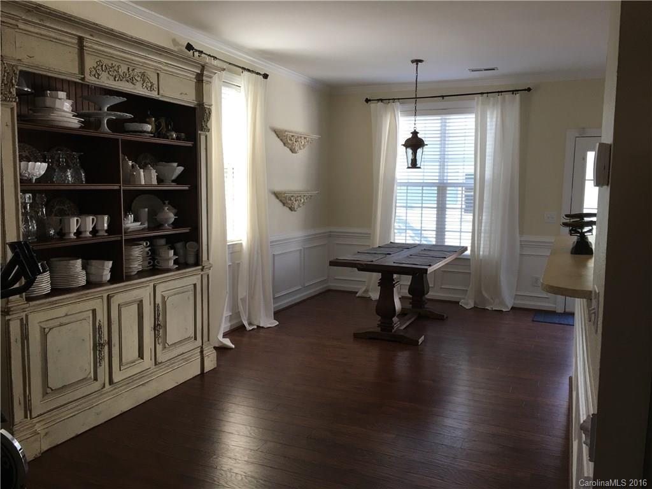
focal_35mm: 29
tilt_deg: -5.4
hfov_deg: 61.7
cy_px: 244
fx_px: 546
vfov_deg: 48.2
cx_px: 326
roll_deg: -0.9
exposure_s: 1/30
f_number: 2.2
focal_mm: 4.15
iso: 25
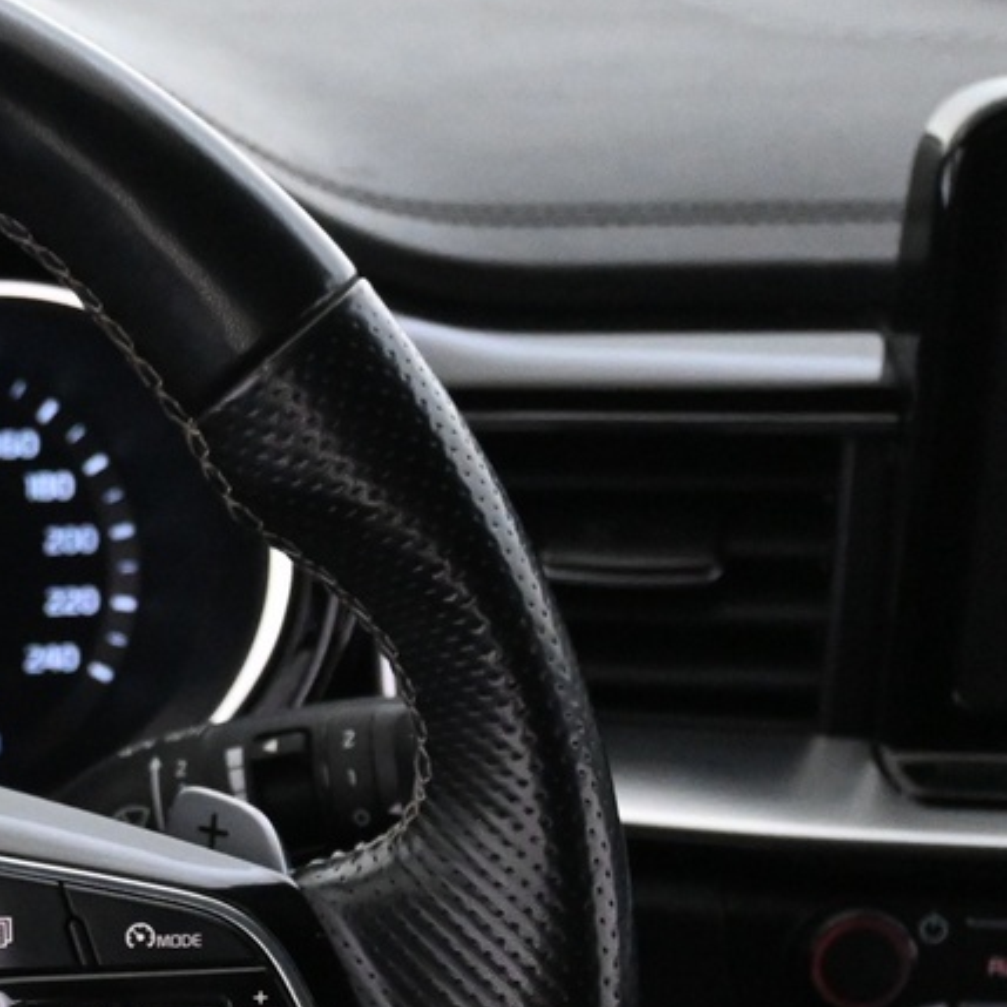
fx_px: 3568
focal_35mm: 108
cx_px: -596
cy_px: 1106
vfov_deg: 15.6
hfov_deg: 14.7
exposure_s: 1/40
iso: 4500
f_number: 4
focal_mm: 22.5
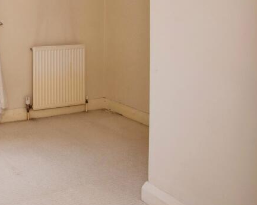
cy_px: 8
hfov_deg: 36.5
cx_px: -44
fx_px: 304
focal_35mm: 40
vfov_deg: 34.5
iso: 200
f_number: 10
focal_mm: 18
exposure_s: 1/60
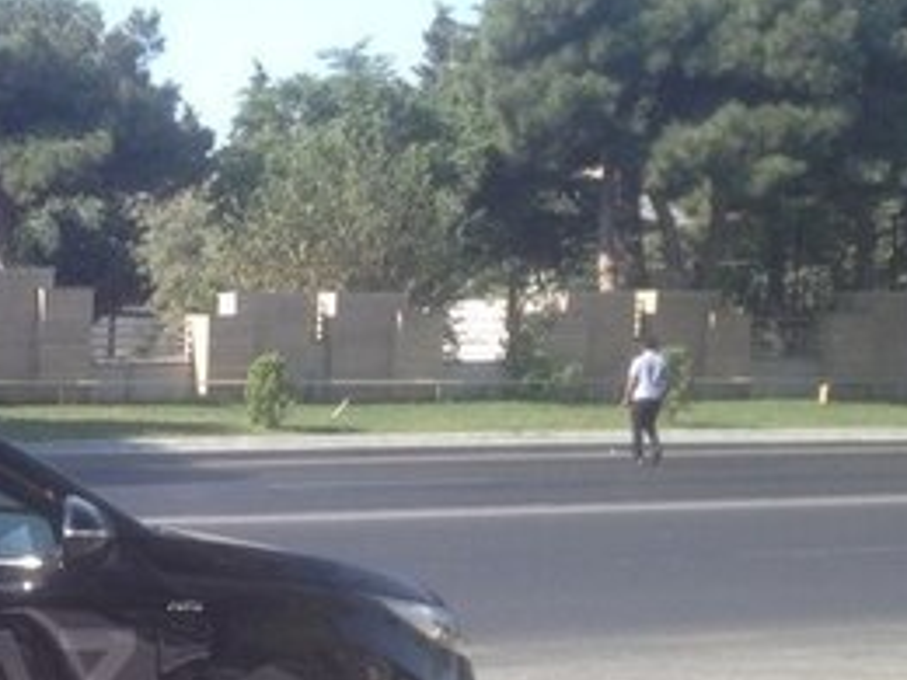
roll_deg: +1.1
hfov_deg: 20.4
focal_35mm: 89
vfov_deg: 16.3
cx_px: -220
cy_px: 682
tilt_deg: -11.1
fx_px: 2332
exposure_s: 1/635
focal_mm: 4.28
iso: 50
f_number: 2.4
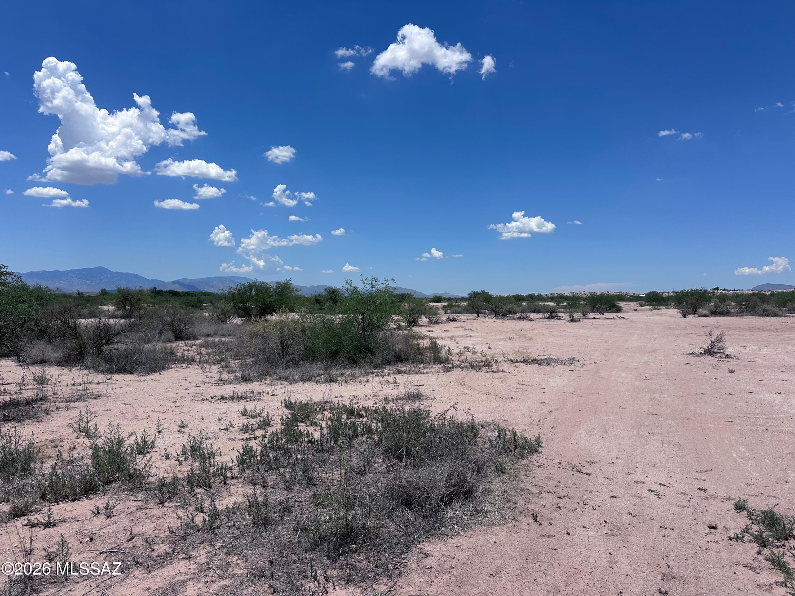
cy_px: 298
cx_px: 398
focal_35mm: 24
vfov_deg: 56.8
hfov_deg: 71.6
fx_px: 551
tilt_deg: +0.0
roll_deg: -1.0
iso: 80
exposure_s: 1/9709
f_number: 1.78
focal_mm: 6.86
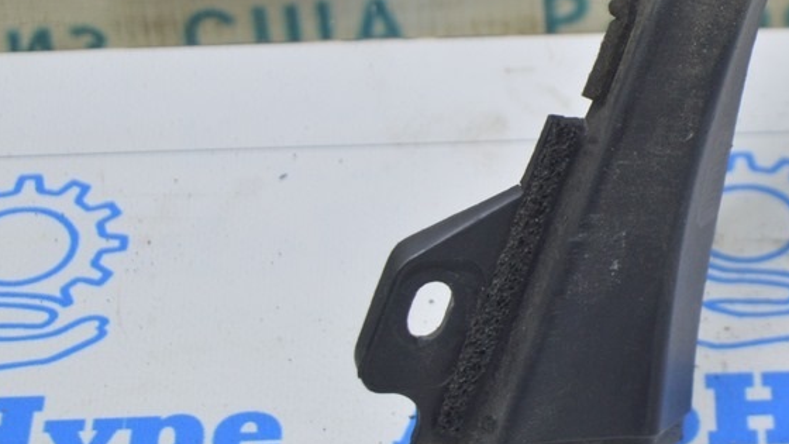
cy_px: 187
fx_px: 3305
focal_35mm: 158
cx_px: 690
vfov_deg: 7.7
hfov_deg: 13.5
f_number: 5.6
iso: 400
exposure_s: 1/20
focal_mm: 55
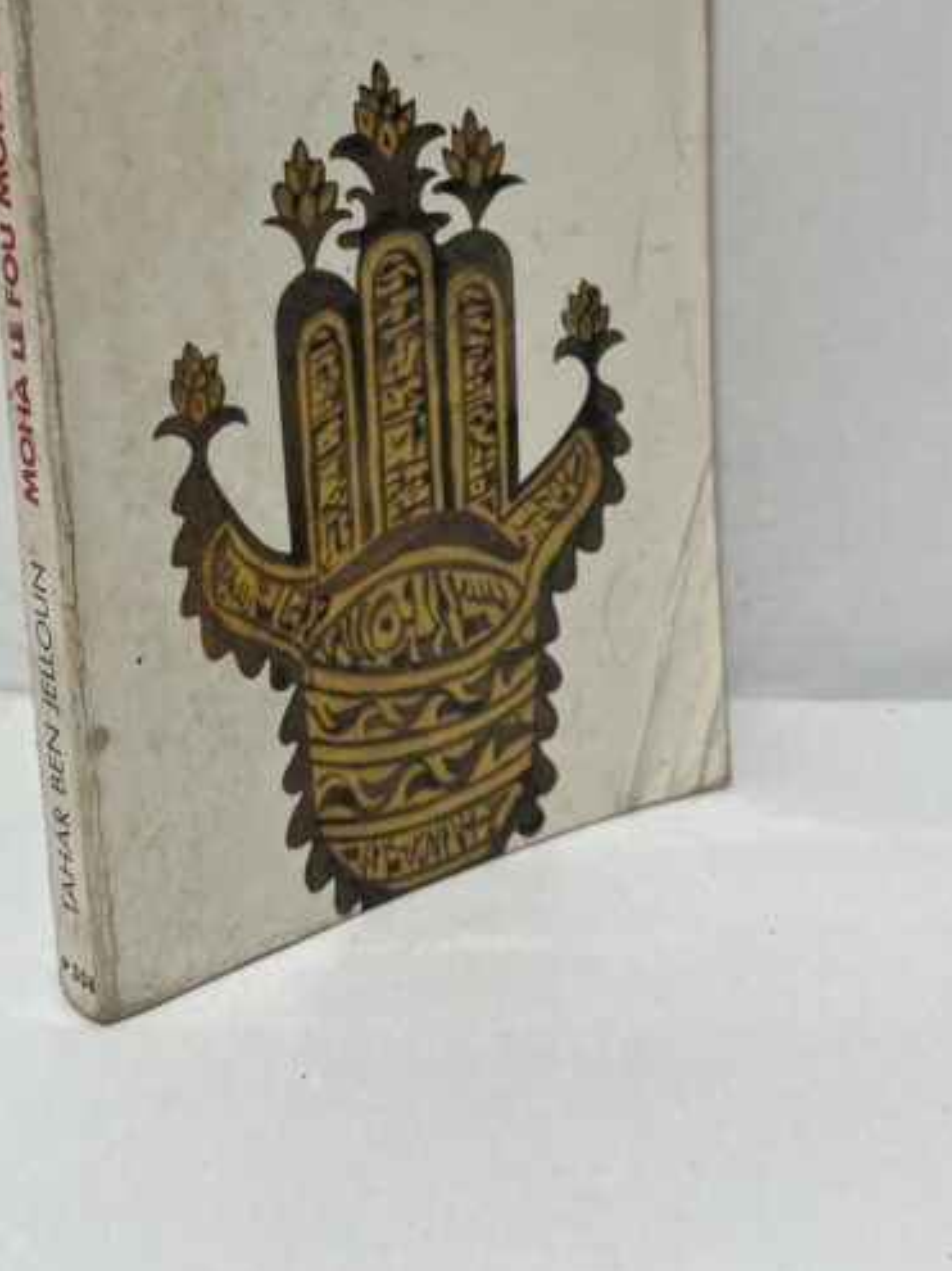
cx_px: 398
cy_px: 277
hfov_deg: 34.3
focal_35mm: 42
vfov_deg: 43.0
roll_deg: -0.6
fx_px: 1541
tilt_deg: -14.6
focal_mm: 5.1
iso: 125
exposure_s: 1/100
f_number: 1.6
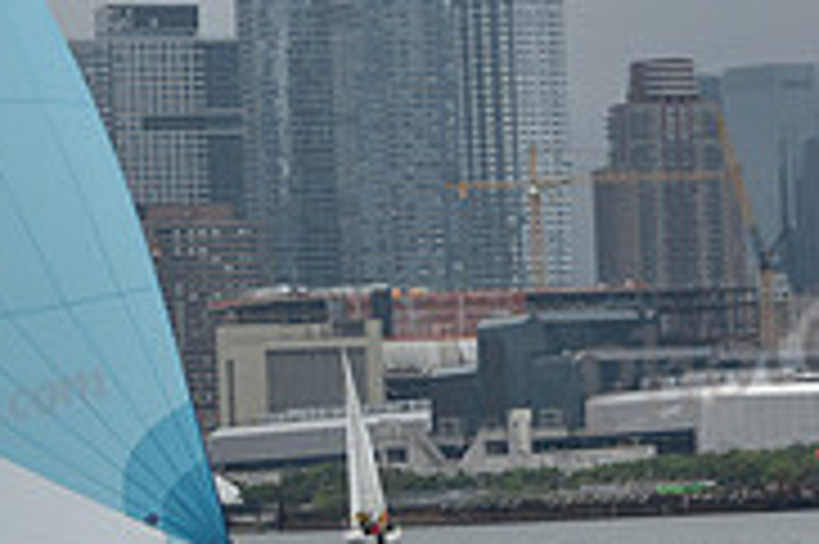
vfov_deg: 5.4
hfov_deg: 8.1
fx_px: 5796
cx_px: 342
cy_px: 151
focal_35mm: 255
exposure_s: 1/800
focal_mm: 80
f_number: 9
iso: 400
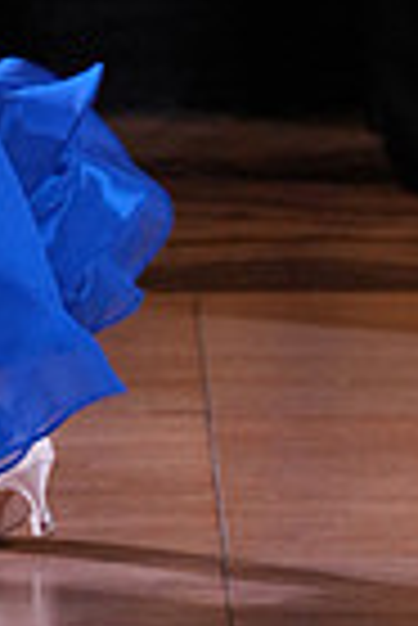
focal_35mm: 626
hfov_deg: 2.2
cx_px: -142
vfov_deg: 3.3
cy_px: -320
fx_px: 10875
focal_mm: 150
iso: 2500
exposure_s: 1/500
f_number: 4
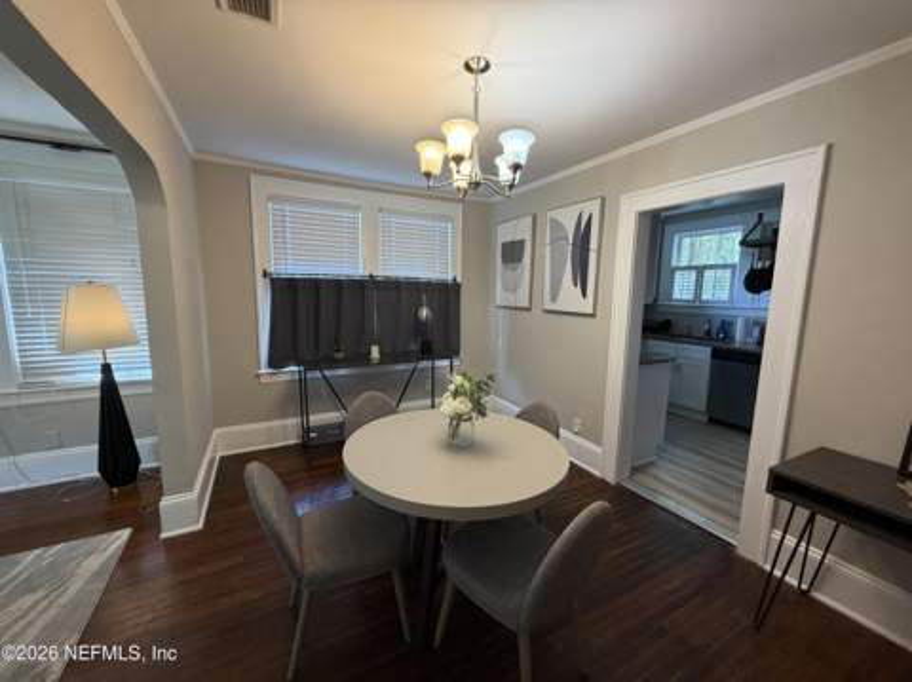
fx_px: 368
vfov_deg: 85.6
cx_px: 456
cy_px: 341
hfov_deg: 102.1
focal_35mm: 14
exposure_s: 1/120
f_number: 2.2
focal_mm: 2.22
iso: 250
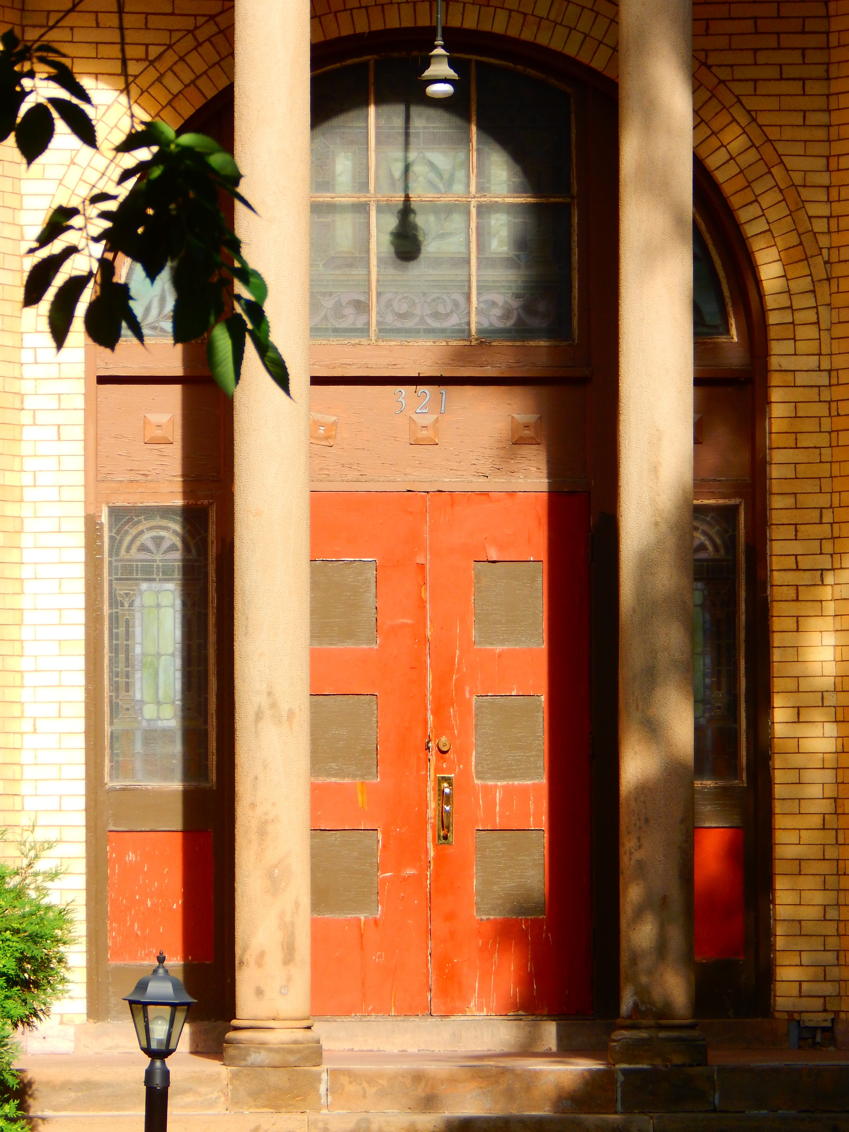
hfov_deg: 5.9
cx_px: 424
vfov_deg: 7.9
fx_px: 8175
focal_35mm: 250
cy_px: 566
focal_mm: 44.9
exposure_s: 1/320
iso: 125
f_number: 5.6
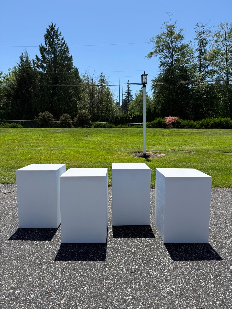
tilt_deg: -9.7
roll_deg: +0.5
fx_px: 214
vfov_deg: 71.6
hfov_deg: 56.8
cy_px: 154
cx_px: 116
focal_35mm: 24
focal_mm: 6.76
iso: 80
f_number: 1.78
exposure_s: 1/4975
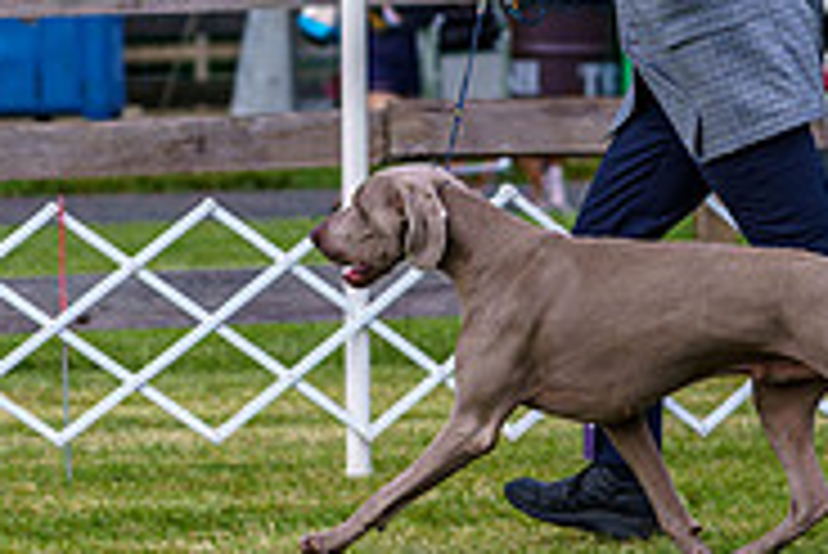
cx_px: 522
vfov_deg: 3.5
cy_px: 34
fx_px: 9138
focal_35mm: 397
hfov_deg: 5.2
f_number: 4
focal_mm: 126
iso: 160
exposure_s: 1/500
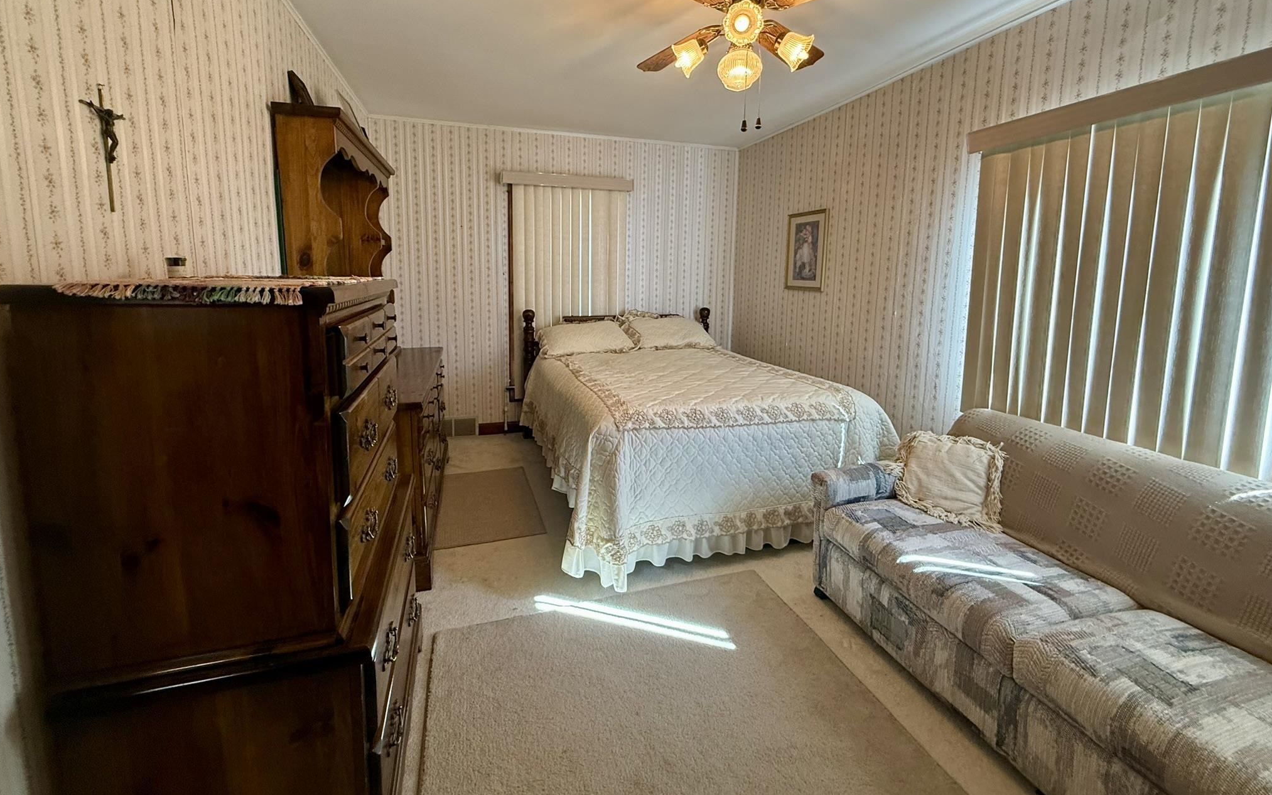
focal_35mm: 15
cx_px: 634
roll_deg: -1.4
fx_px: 520
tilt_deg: -6.8
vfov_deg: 74.3
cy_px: 335
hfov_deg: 101.5
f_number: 2.2
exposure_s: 1/60
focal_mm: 2.22
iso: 250
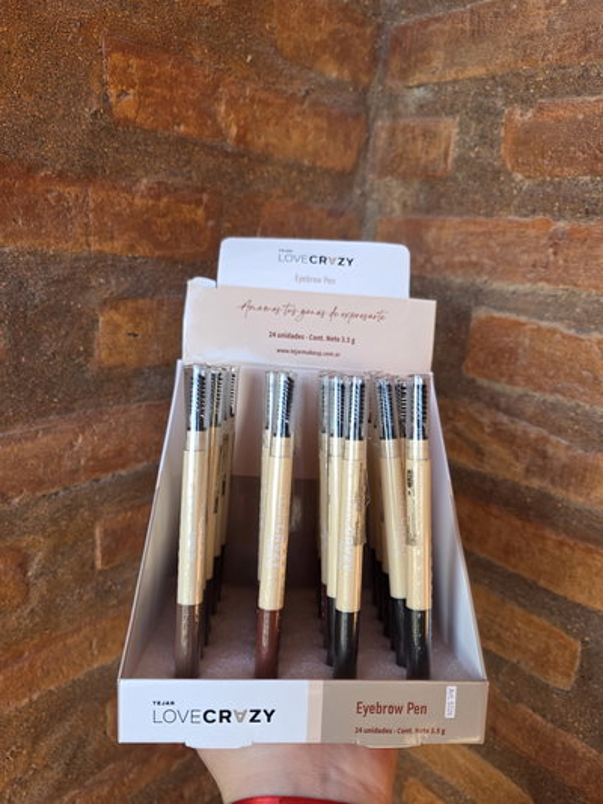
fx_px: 534
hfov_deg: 58.9
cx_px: 302
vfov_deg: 73.9
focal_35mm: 23
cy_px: 402
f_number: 1.7
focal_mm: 6.3
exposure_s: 1/180
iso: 50
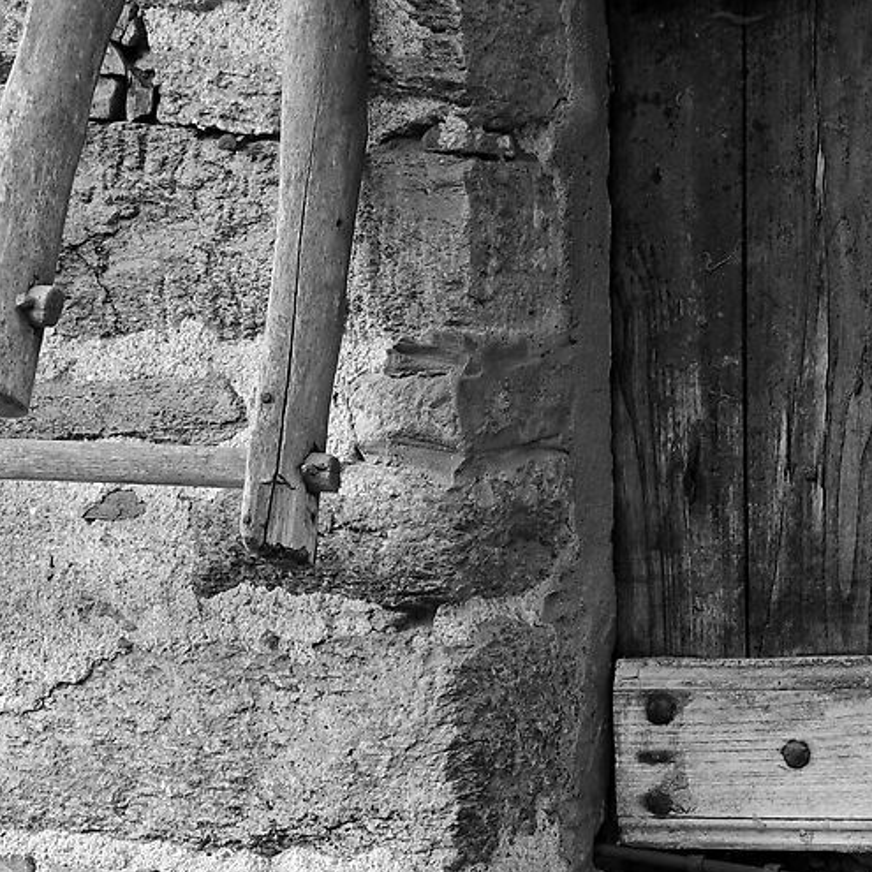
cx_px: 386
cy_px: 797
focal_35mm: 136
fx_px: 3876
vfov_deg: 12.7
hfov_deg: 12.8
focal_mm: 33
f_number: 4.8
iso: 200
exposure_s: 1/40
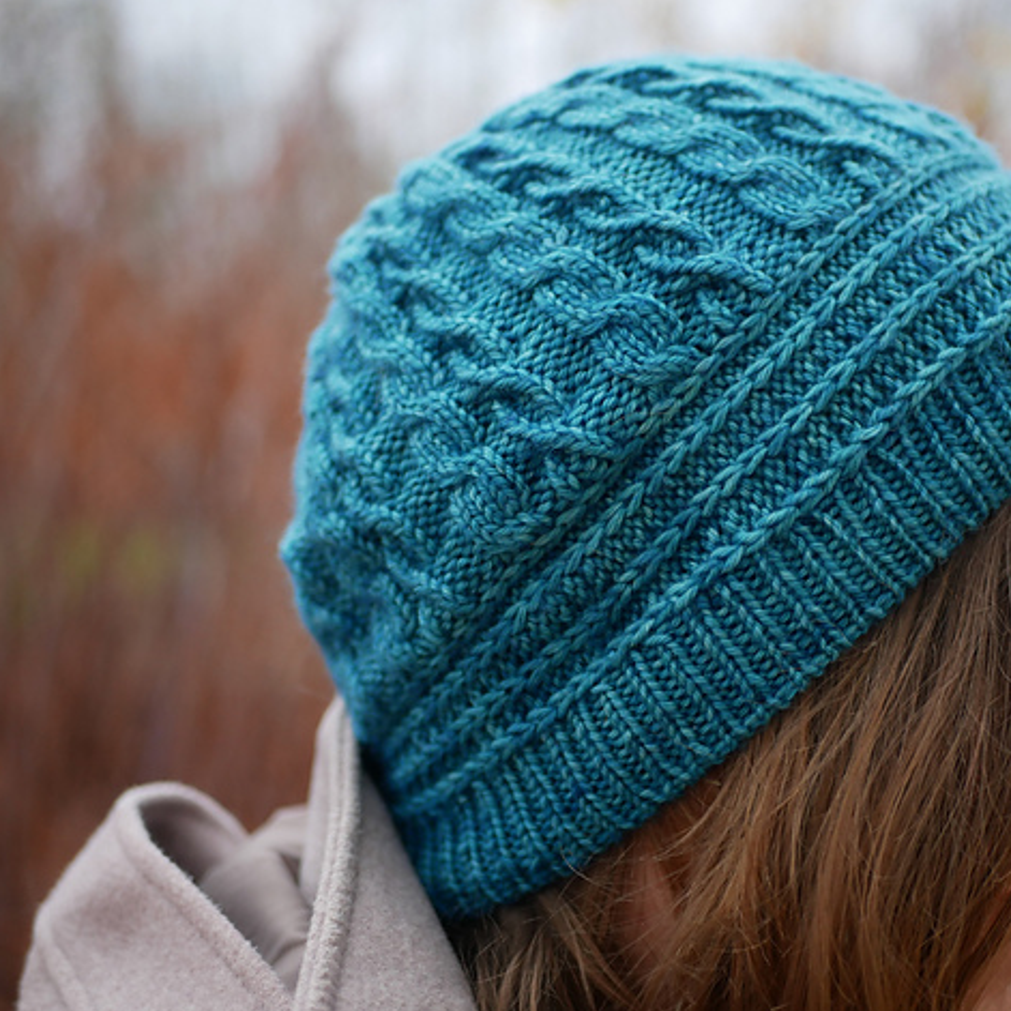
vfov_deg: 28.6
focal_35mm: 60
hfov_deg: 28.5
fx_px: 1983
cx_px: 659
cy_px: 509
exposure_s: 1/250
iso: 400
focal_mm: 25
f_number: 1.7
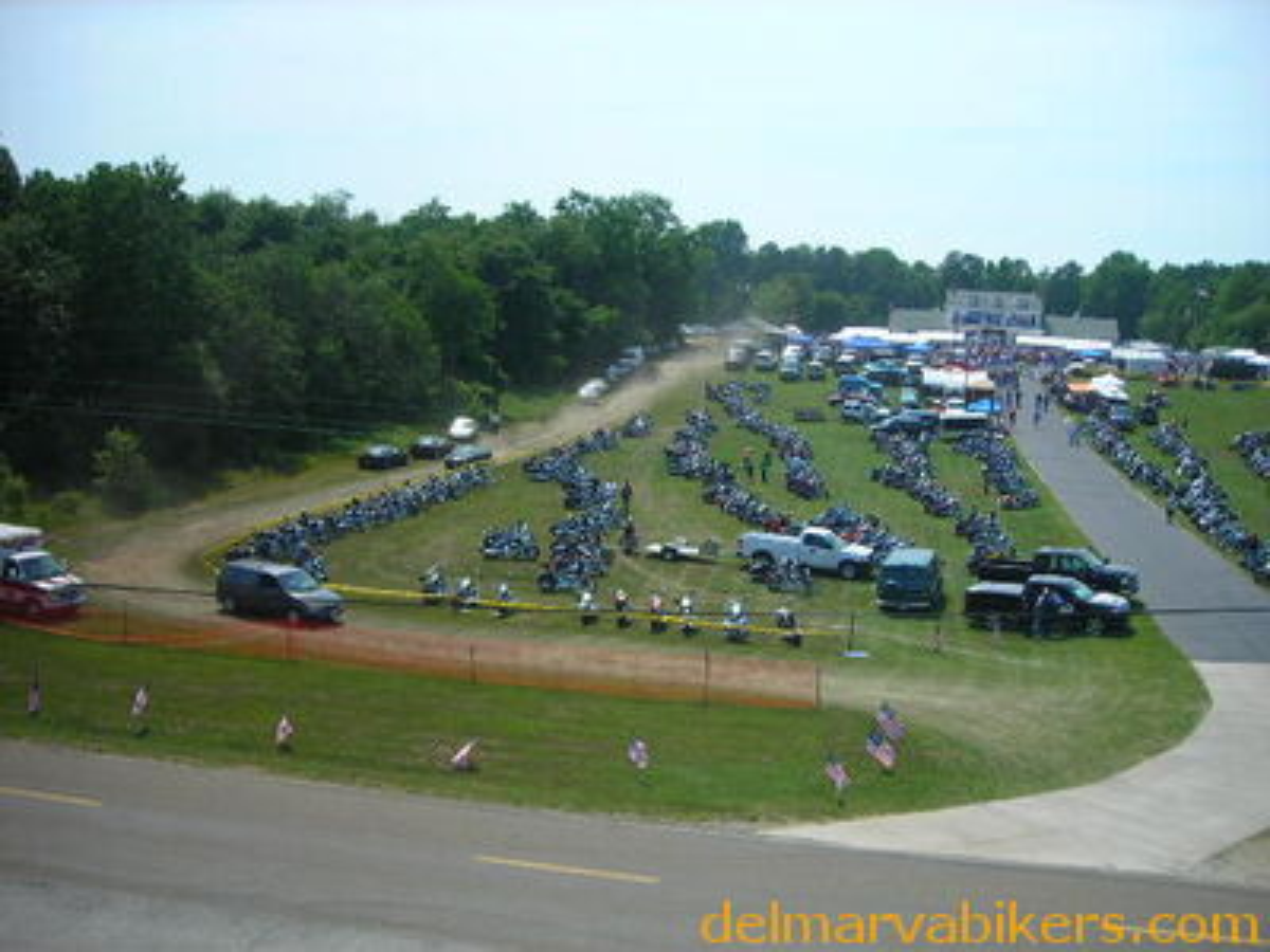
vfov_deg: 37.7
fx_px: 1394
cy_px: 476
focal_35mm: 38
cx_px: 635
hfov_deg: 49.0
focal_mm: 6.3
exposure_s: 1/186
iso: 50
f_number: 6.4
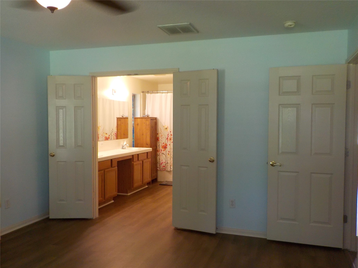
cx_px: 179
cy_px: 134
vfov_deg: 46.8
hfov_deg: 60.0
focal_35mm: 30
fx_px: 310
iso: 250
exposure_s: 1/30
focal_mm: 4.1
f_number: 3.3
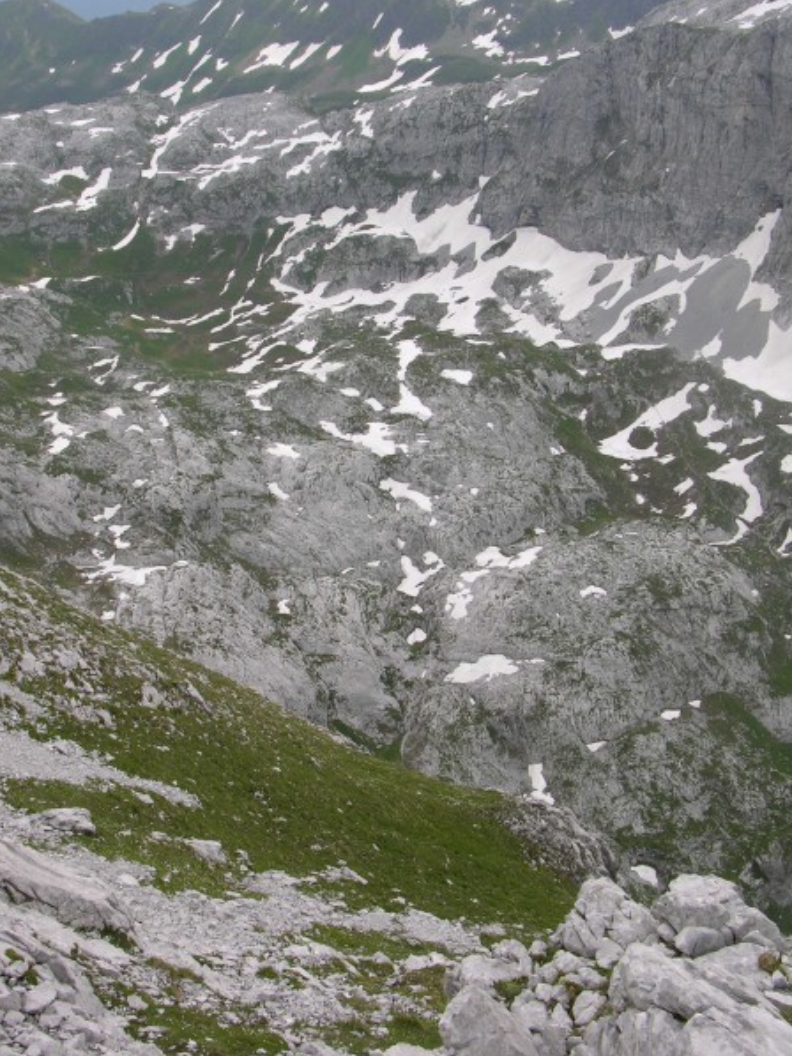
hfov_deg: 32.1
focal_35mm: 45
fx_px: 1372
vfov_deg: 42.0
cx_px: 316
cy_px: 494
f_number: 5.6
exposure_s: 1/204
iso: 50
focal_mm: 8.9
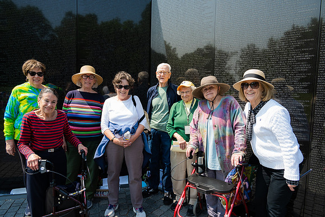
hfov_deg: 73.7
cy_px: 108
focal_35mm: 24
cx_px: 162
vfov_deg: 53.2
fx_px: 217
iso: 250
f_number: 9
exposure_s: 1/160
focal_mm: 24
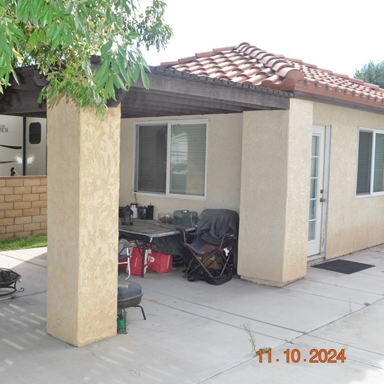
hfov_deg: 38.4
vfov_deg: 39.2
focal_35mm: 43
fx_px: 540
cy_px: 190
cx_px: 107
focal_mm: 22
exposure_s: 1/200
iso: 320
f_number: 7.1
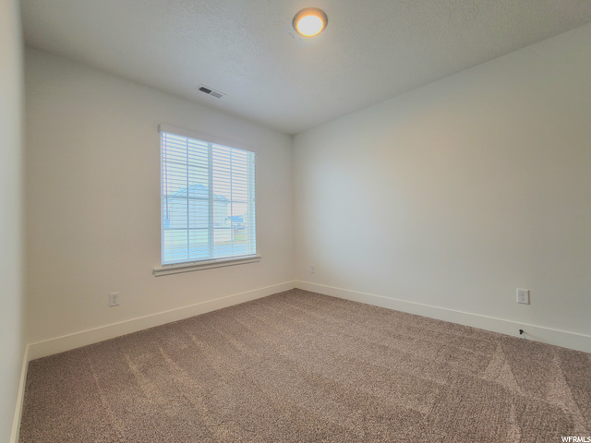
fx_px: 222
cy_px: 222
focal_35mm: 13
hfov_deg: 106.2
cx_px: 296
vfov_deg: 89.9
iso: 64
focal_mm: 2.2
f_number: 2.2
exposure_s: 1/60.2
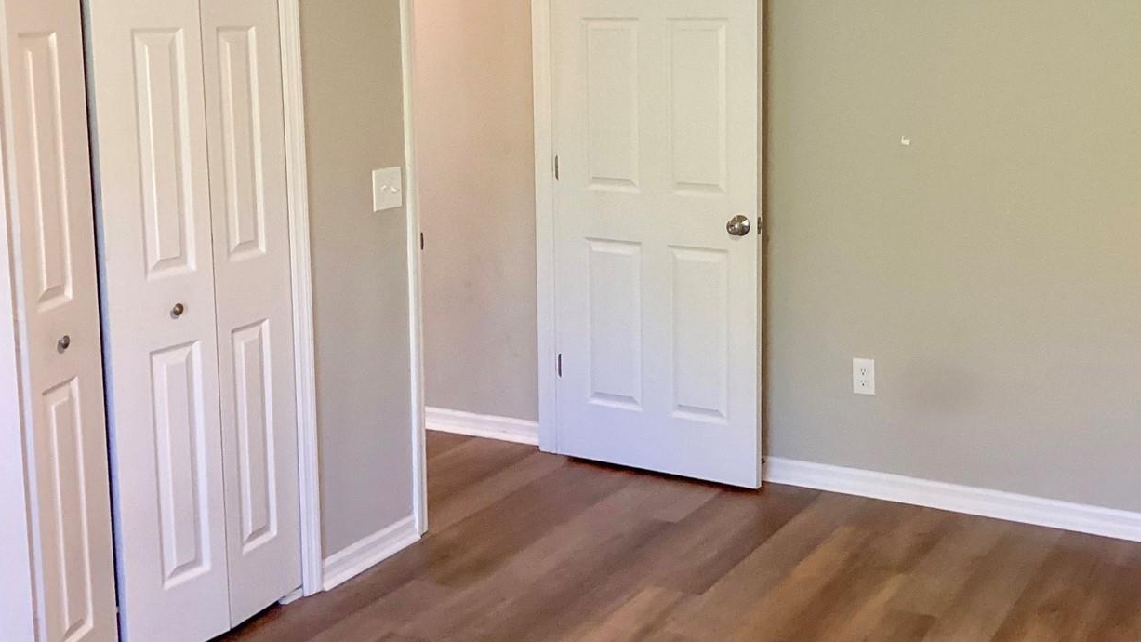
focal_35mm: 44
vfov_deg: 26.8
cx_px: 718
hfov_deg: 46.0
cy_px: 173
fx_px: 1331
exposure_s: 1/50
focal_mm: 3.3
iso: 160
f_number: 2.4
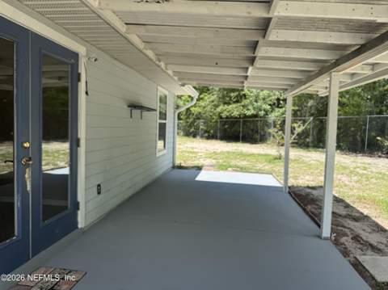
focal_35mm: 24
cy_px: 145
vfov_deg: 56.7
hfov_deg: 71.7
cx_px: 194
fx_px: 269
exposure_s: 1/2252
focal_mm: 6.76
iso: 80
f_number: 1.78
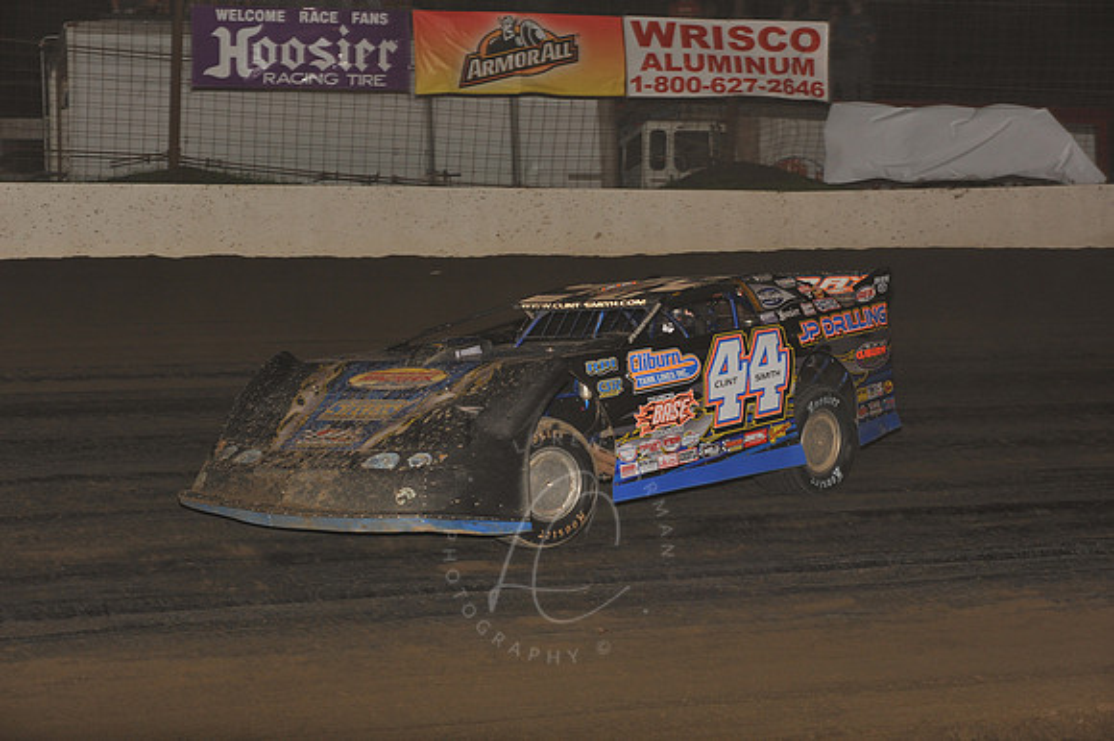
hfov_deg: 22.2
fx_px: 2845
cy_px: 370
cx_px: 557
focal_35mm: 92
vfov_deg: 14.8
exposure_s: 1/320
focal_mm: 92
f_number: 6.3
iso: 800
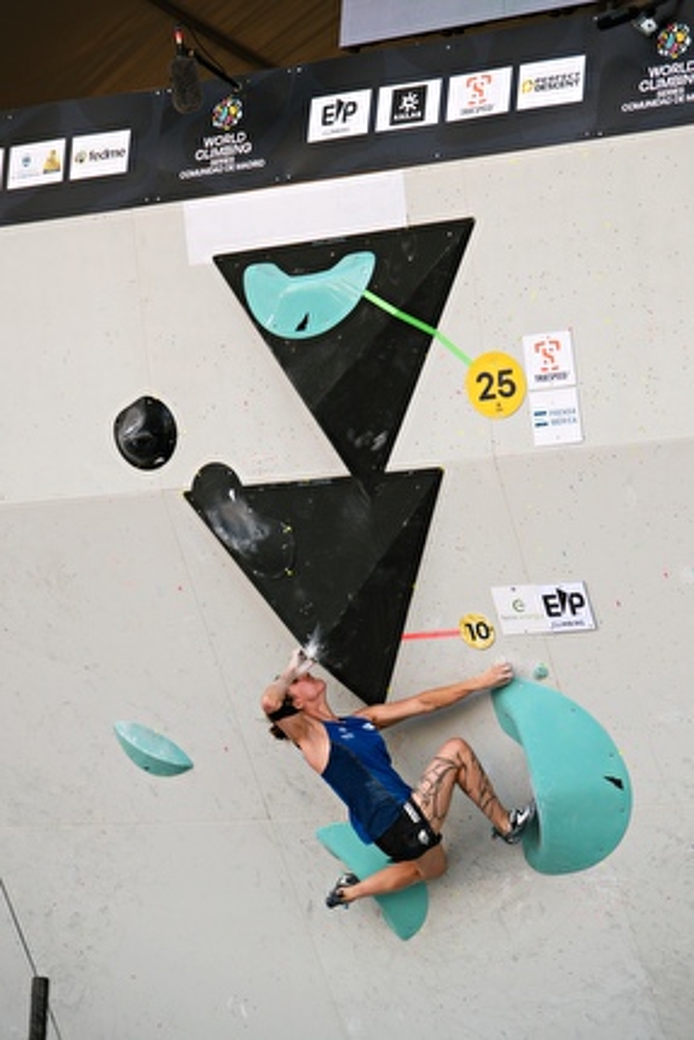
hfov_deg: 11.4
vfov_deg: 17.1
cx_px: 347
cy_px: 520
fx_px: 3467
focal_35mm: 120
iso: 500
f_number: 4
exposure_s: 1/400
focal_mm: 80
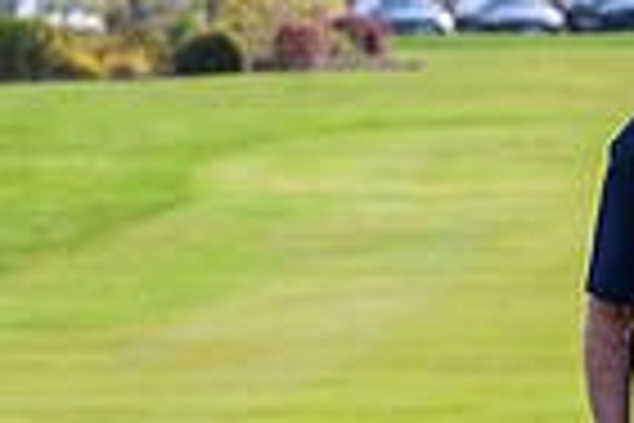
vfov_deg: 3.2
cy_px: 403
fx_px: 7607
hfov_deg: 4.7
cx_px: 1299
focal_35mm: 432
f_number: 5.6
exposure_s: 1/1000
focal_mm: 105
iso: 500
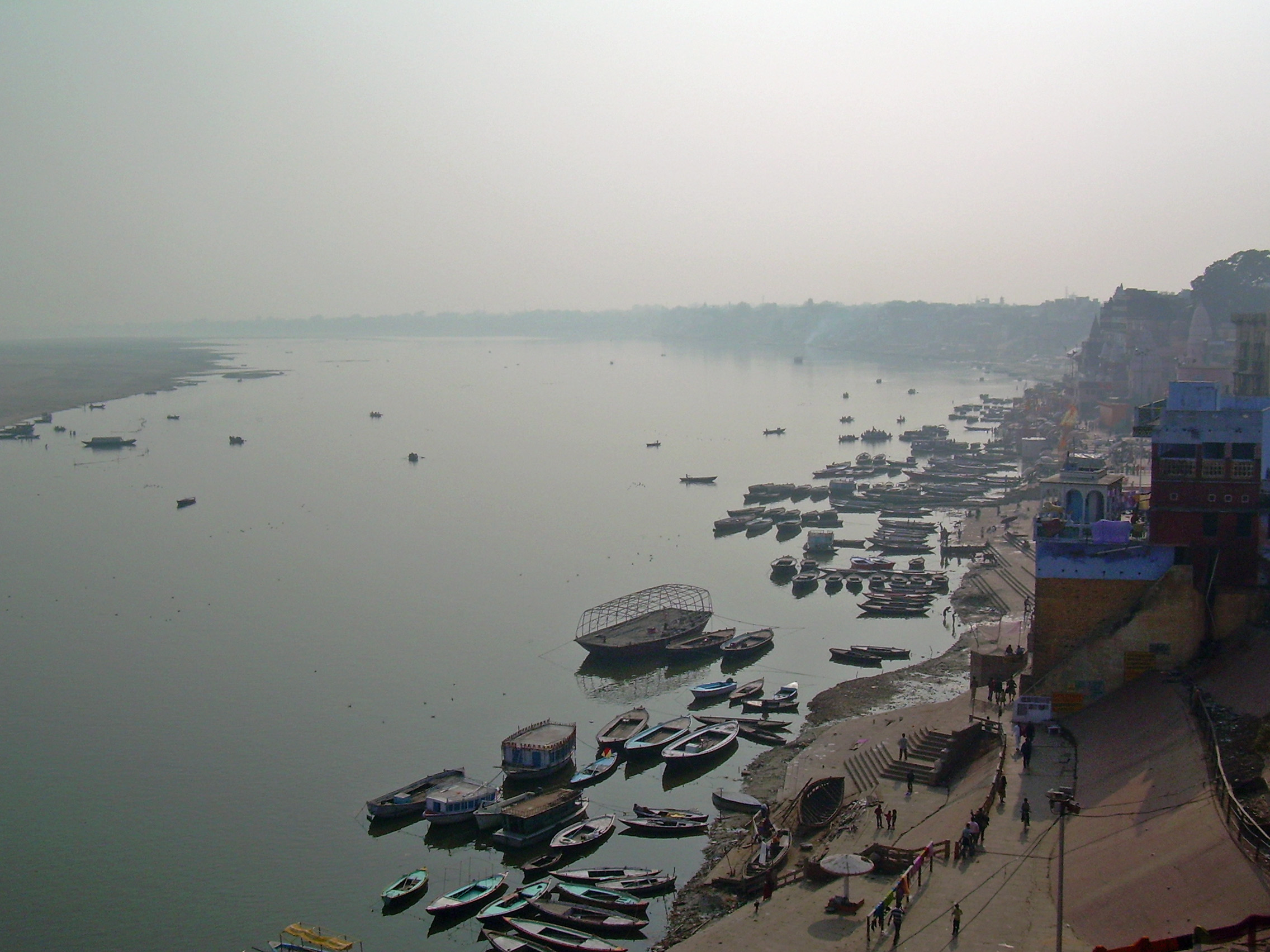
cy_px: 476
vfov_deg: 37.7
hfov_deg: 49.0
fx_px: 1394
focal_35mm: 38
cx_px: 635
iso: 50
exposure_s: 1/1297
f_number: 4.6
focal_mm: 6.3
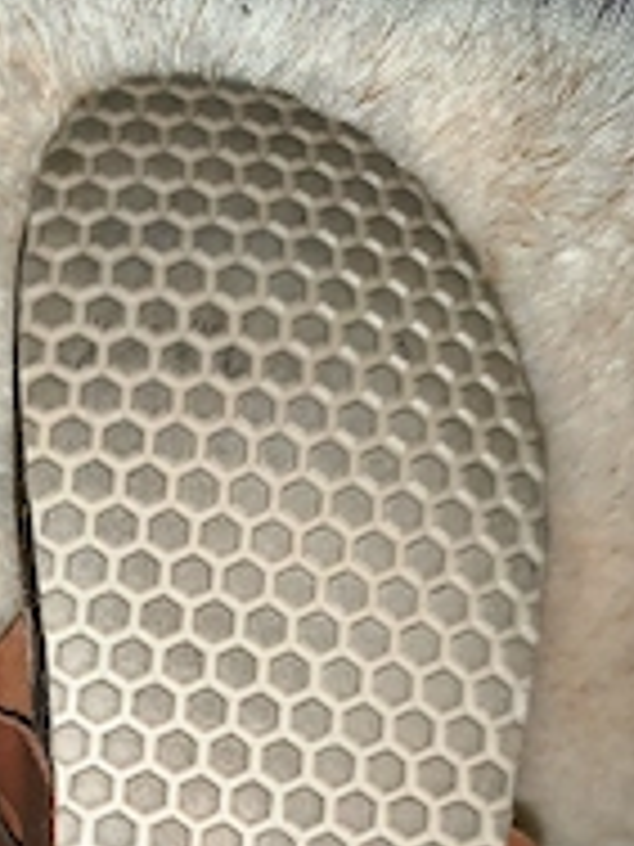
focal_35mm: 49
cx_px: -13
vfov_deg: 35.0
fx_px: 1197
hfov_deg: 27.8
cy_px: 860
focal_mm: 6.14
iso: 320
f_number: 1.65
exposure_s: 1/50.3
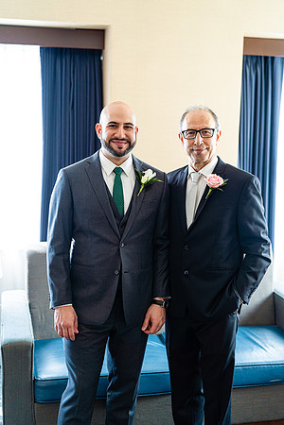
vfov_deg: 39.6
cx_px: 142
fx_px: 592
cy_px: 212
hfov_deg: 27.0
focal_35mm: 50
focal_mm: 50
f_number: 1.8
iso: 640
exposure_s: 1/250
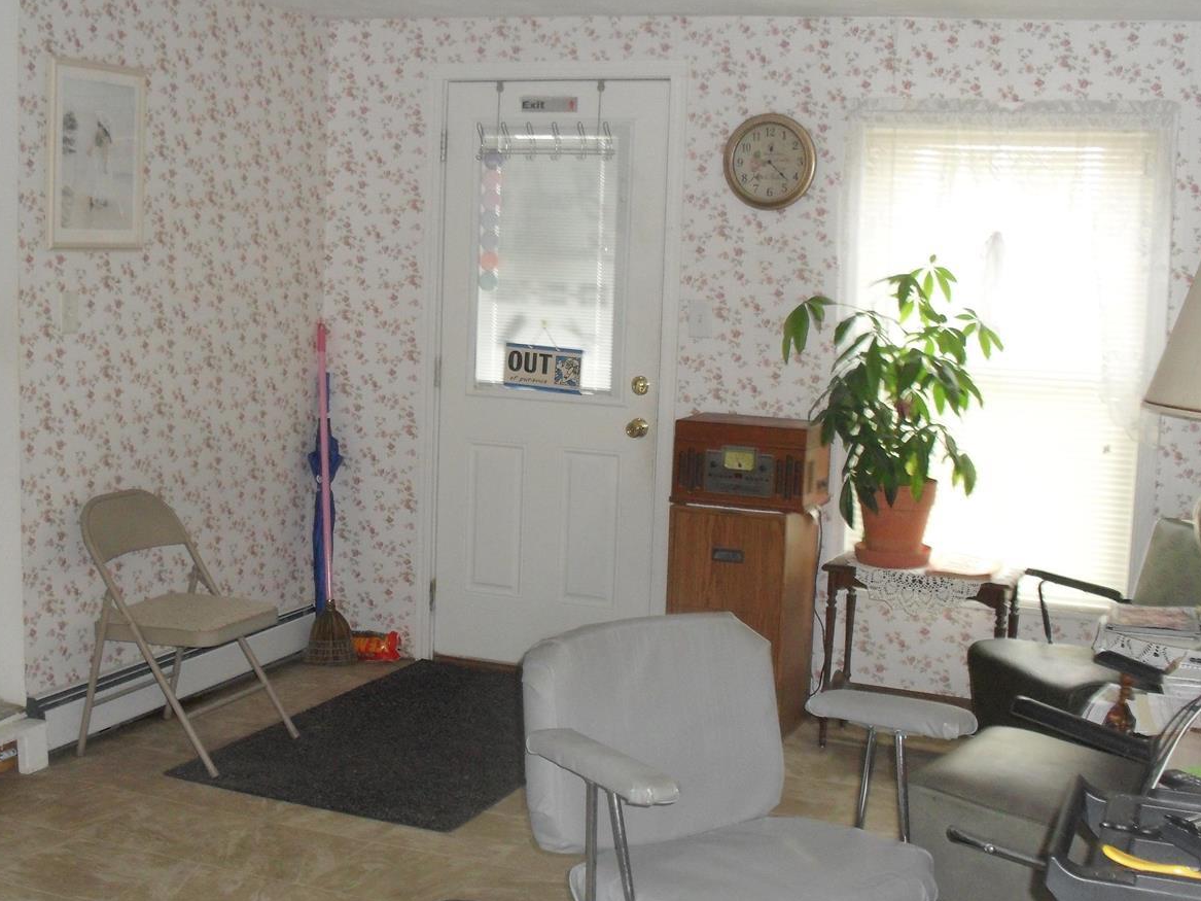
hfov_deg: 39.6
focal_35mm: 48
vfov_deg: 30.3
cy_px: 451
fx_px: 1665
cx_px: 531
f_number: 3.2
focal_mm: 6.3
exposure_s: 1/45
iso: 240
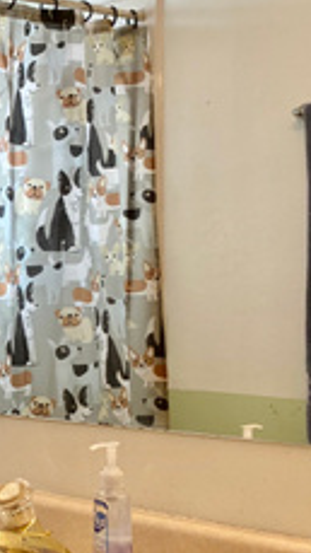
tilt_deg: -4.4
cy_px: 365
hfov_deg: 13.9
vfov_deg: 26.7
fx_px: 1157
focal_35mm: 79
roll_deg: +1.1
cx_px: -219
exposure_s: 1/120
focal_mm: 4.25
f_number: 1.8
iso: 100
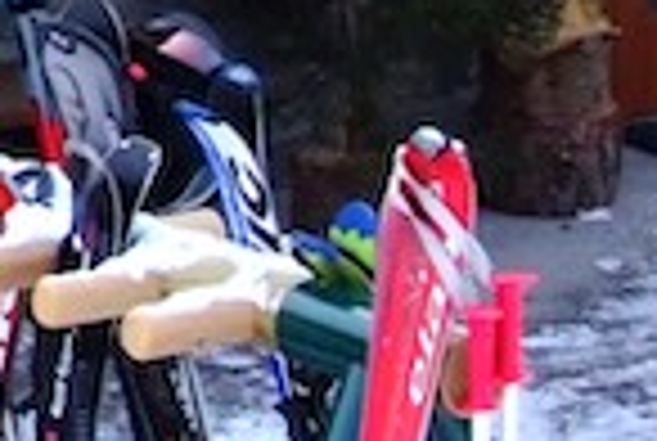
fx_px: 5248
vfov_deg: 4.7
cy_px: -461
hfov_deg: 6.8
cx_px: -846
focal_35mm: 287
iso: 800
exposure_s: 1/225
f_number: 11
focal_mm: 28
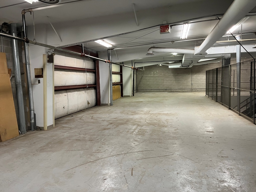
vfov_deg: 53.1
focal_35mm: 26
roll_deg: +1.4
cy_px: 96
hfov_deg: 67.3
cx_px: 128
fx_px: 192
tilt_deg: -6.0
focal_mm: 5.1
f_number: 1.6
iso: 320
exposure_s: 1/60
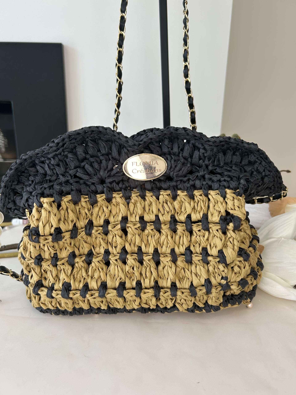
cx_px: 148
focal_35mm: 26
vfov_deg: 67.3
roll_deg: -0.9
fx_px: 296
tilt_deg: -17.8
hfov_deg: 53.1
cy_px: 198
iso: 80
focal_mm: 5.7
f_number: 1.5
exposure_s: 1/120
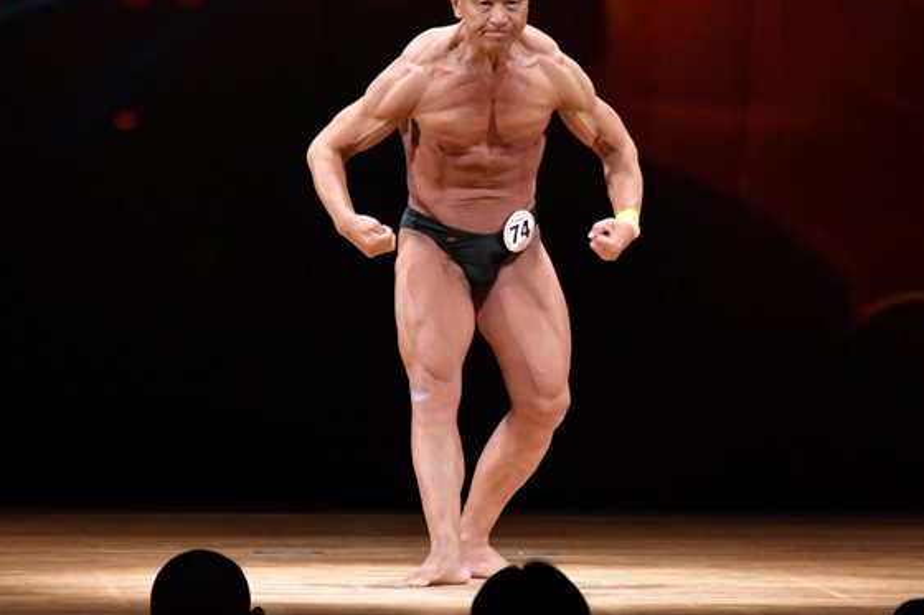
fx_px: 8518
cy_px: 254
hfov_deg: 6.2
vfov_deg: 4.1
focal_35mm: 332
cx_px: 400
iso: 4000
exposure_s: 1/400
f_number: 5.6
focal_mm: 160
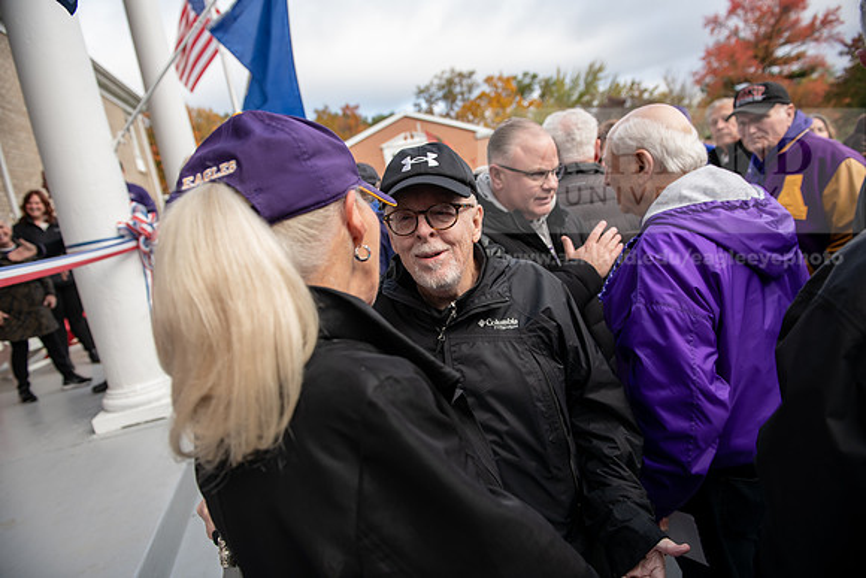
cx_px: 433
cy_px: 289
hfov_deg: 73.7
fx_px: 577
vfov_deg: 53.2
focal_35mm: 24
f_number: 3.5
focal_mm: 24
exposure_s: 1/320
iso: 200
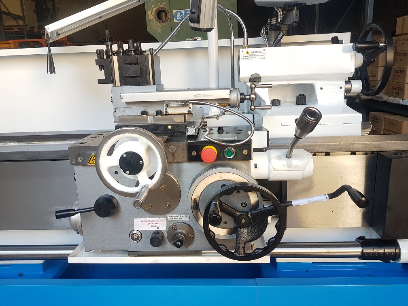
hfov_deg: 67.3
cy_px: 153
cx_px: 204
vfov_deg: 53.1
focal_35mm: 26
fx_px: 306
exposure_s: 1/100
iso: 50
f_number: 1.7
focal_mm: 4.2
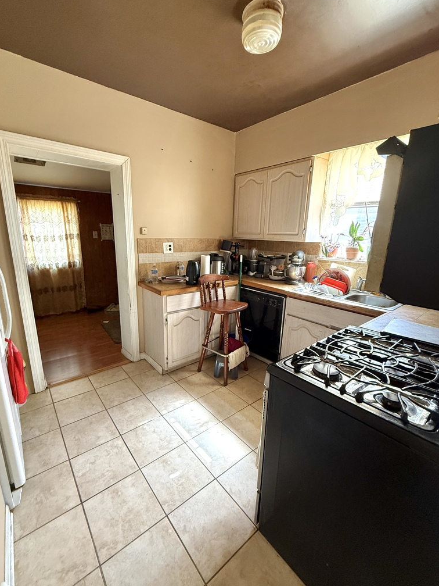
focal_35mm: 15
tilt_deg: -13.6
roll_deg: -2.0
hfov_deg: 81.6
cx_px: 206
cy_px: 296
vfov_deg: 98.2
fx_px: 254
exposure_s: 1/70
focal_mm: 2.22
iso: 400
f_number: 2.2
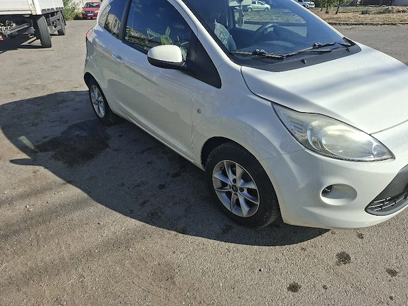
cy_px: 153
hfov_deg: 73.9
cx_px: 204
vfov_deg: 58.9
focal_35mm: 23
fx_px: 271
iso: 50
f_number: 1.8
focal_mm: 5.54
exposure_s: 1/2500
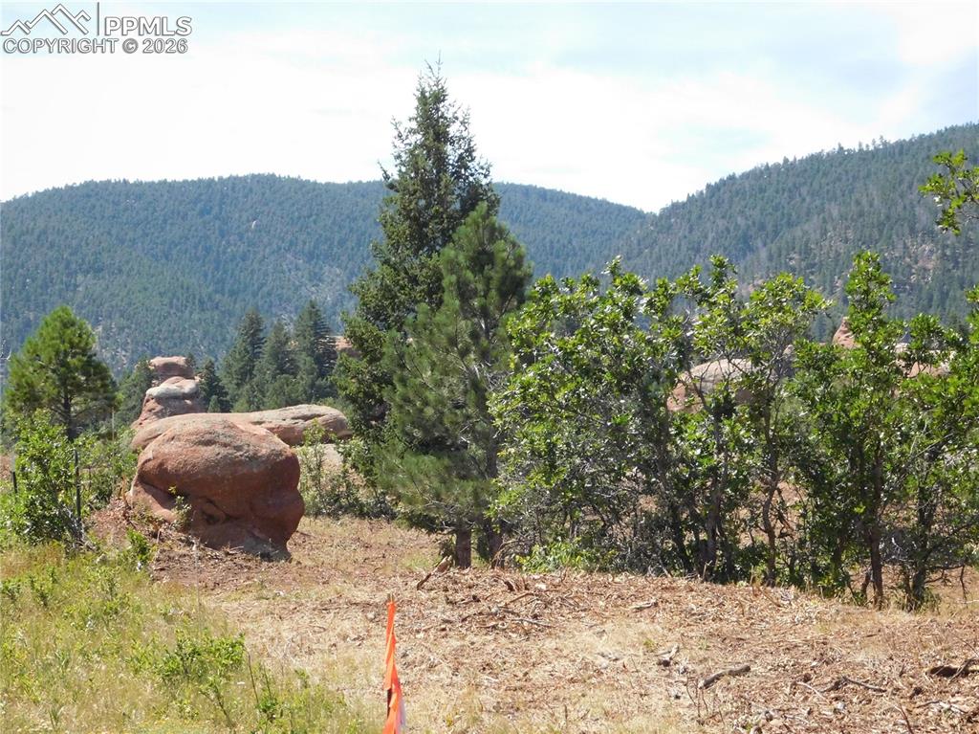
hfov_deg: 21.5
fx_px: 2572
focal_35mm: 91
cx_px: 490
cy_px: 367
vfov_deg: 16.2
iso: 800
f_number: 9
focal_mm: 16.1
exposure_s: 1/640
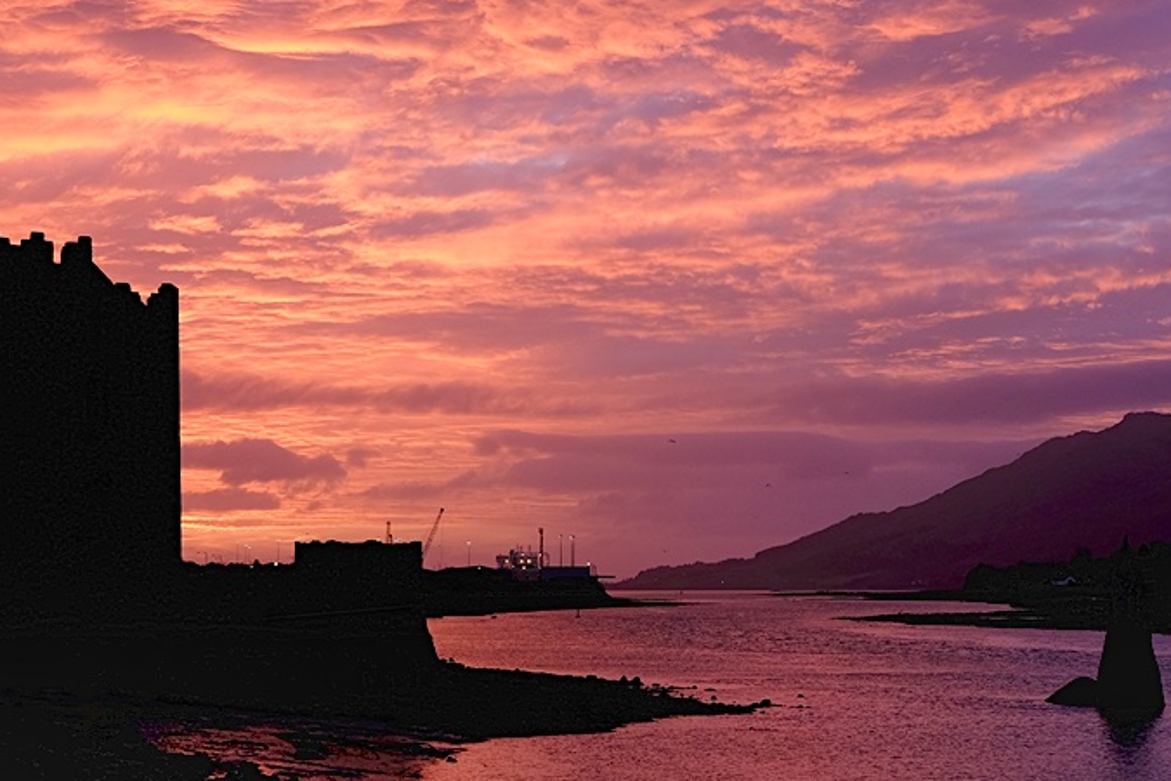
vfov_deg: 18.7
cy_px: 378
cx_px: 484
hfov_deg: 27.7
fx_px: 2374
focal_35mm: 73
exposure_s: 1/120
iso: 400
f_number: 4.5
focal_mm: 35
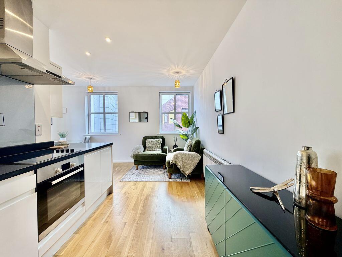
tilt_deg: -1.6
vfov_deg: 85.7
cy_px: 128
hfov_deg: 102.1
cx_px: 171
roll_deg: +0.9
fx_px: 138
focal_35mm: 14
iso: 80
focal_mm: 2.22
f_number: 2.2
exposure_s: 1/100
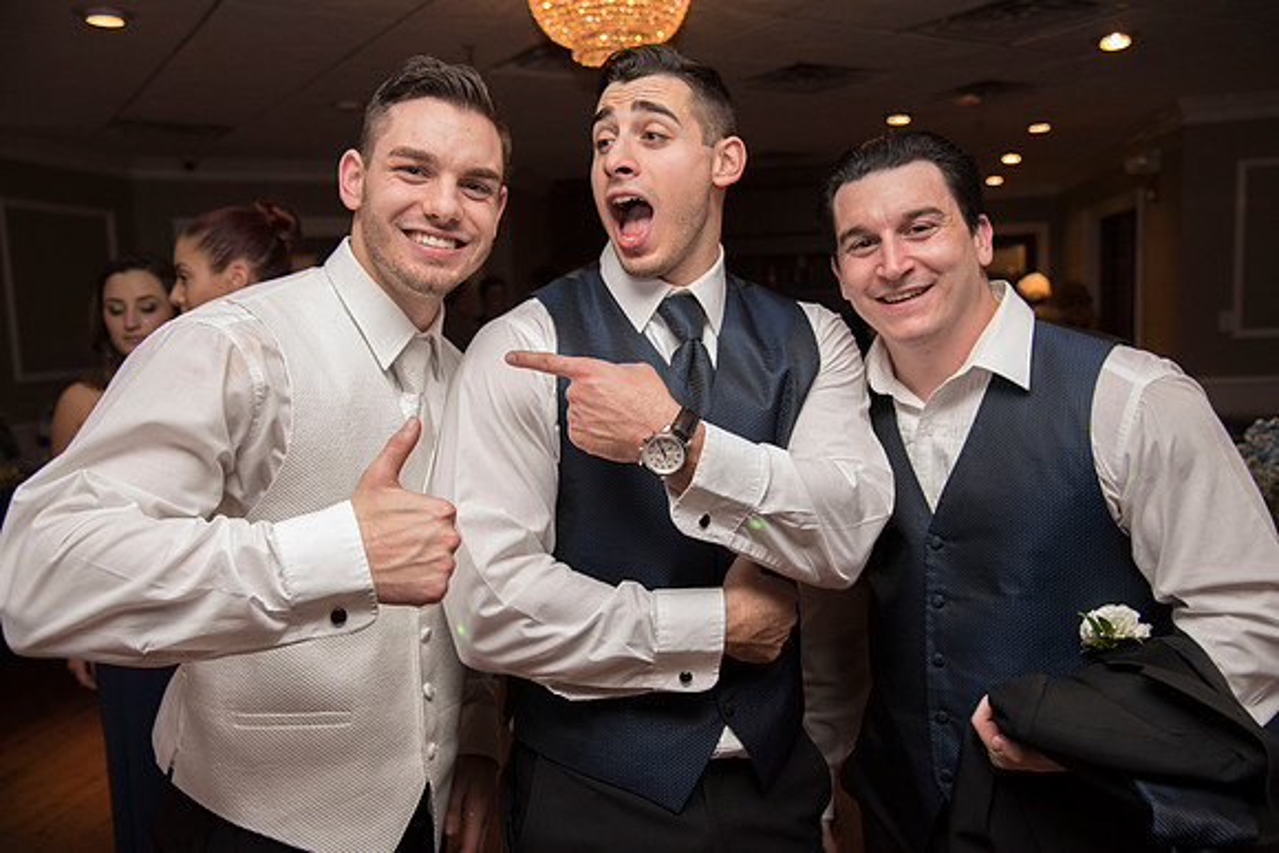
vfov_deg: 41.1
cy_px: 426
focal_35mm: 32
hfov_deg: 58.7
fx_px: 1137
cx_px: 640
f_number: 4
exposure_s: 1/200
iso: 2000
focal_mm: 32
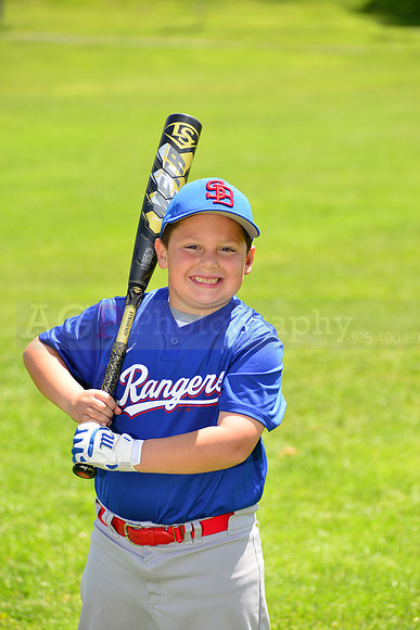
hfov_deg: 10.2
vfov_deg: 15.2
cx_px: 210
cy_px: 315
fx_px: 2361
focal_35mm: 135
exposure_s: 1/250
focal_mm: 135
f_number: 5
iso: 100
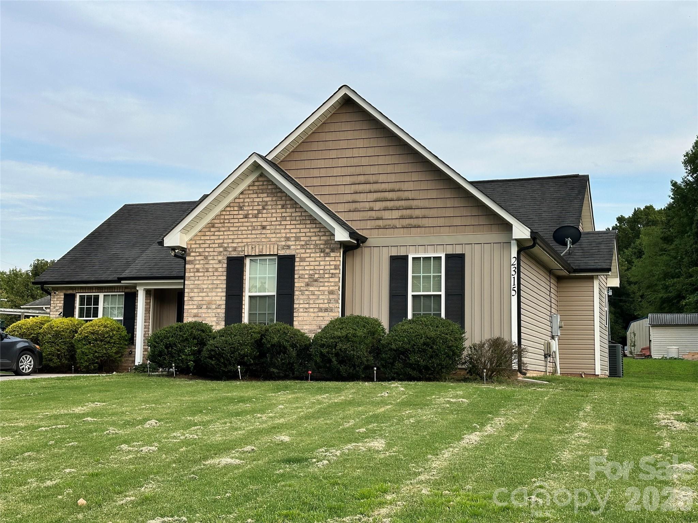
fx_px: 968
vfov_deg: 30.3
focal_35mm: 48
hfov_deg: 39.7
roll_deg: -1.0
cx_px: 349
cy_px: 262
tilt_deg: +6.9
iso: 64
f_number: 1.78
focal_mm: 6.86
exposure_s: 1/587
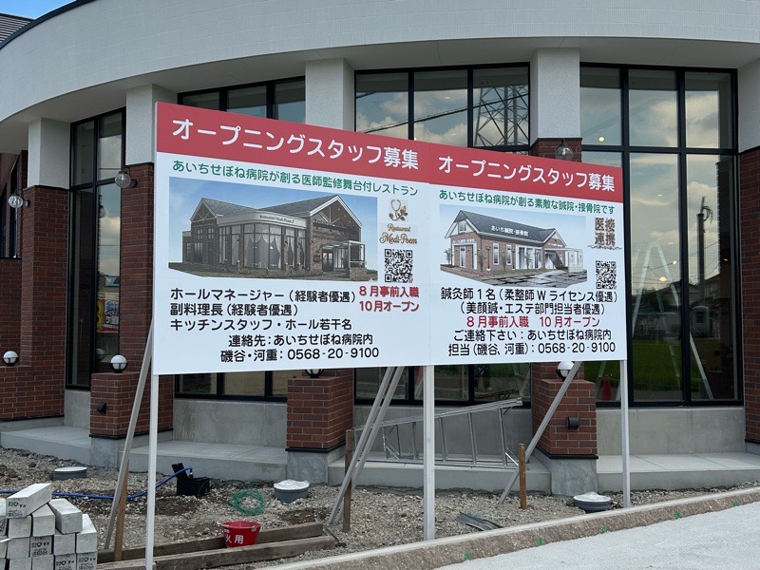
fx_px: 571
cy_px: 285
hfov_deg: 67.3
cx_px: 380
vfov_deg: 53.1
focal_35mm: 26
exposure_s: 1/2915
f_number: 1.5
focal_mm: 5.7
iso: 50
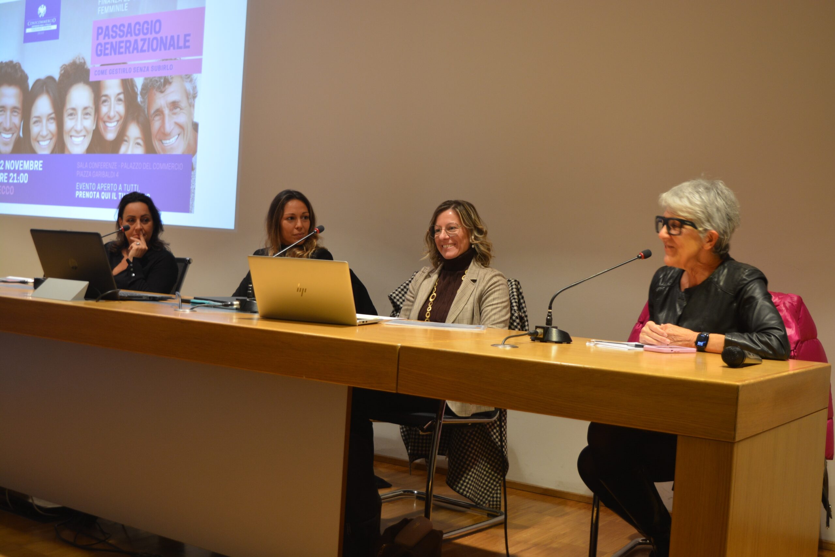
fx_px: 1044
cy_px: 278
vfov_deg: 29.9
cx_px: 418
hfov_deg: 43.6
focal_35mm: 45
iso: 500
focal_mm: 30
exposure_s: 1/15
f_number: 4.2
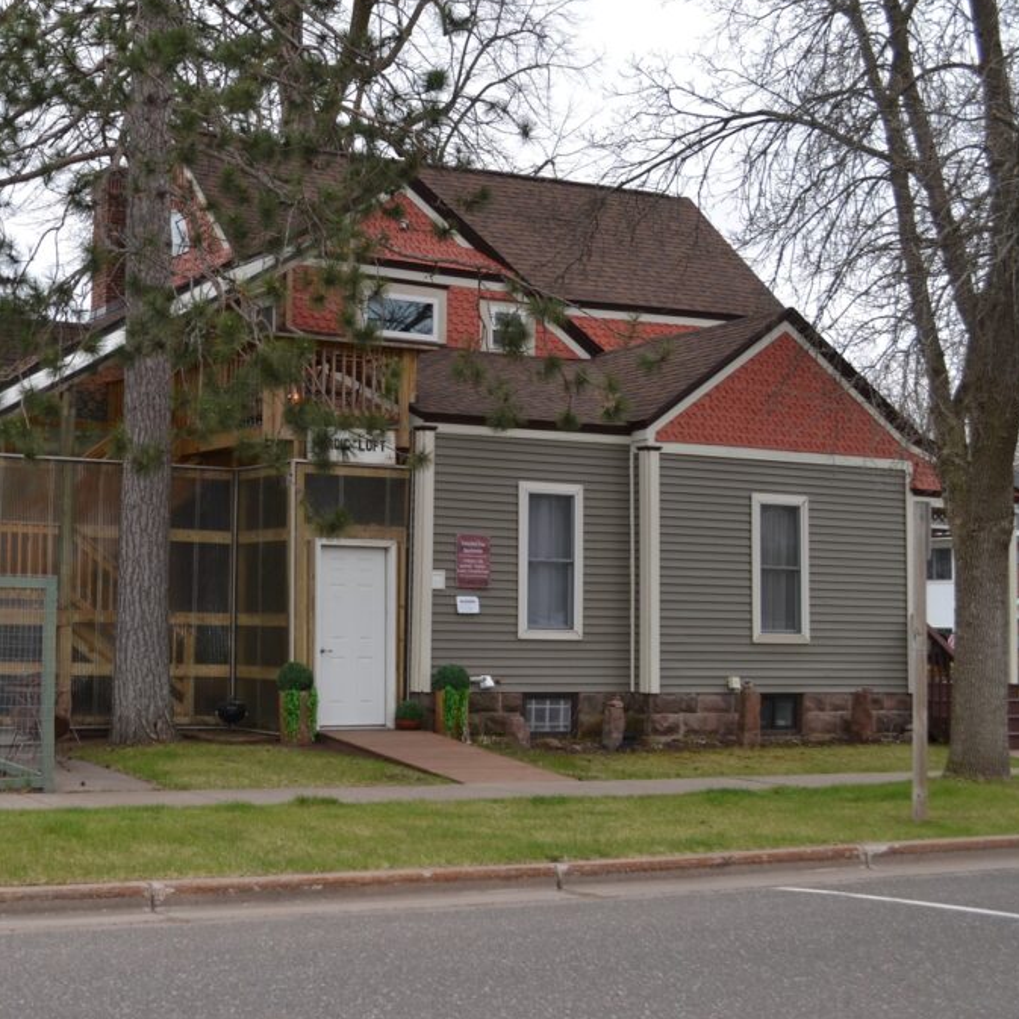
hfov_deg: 32.9
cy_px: 465
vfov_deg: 34.0
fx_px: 1665
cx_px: 179
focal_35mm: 50
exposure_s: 1/200
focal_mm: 22
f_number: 6.3
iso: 100
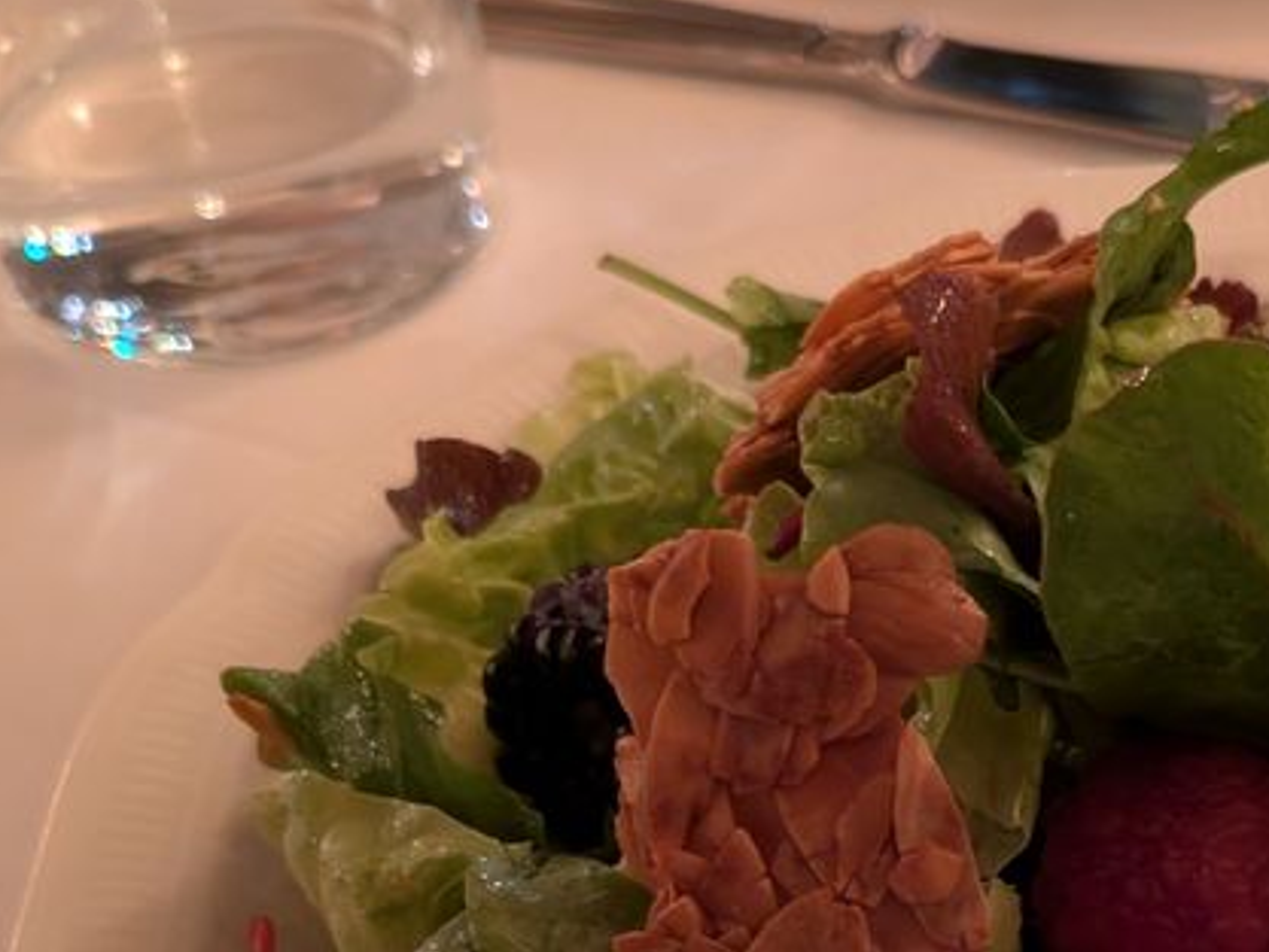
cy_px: 1107
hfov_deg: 26.6
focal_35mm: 69
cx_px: 1266
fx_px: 2530
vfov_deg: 20.1
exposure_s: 1/19.8
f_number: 1.7
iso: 1894
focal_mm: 4.53
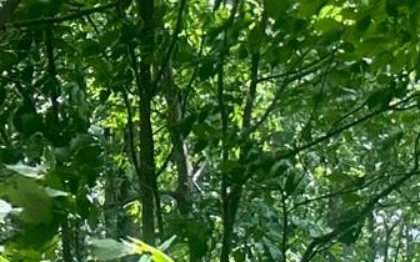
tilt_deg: -10.6
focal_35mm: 155
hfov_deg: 11.9
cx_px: -444
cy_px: 910
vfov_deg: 7.1
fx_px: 1774
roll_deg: +0.8
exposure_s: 1/200
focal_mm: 6.86
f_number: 1.78
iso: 64
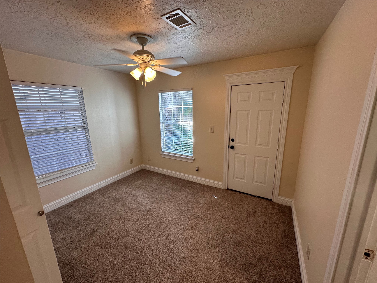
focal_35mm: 14
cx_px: 188
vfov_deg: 85.7
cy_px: 142
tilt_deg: -12.5
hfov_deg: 102.1
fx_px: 152
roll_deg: +0.8
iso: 125
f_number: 2.2
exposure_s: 1/120
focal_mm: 2.22
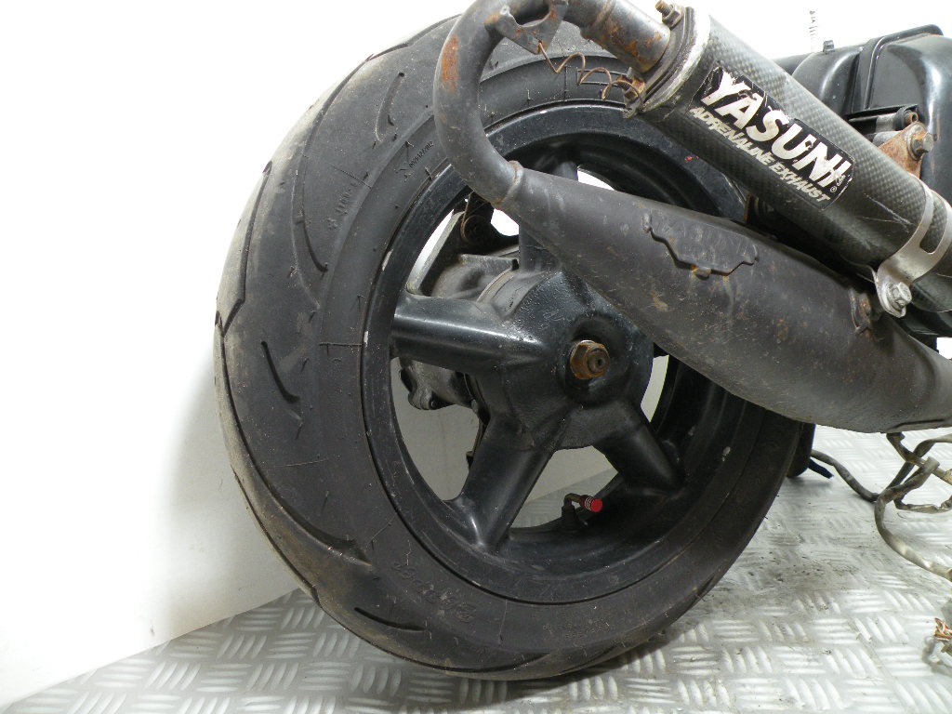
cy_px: 357
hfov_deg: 65.3
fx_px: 743
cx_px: 476
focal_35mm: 27
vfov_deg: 51.4
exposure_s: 1/60
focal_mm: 4.7
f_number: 2.8
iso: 182
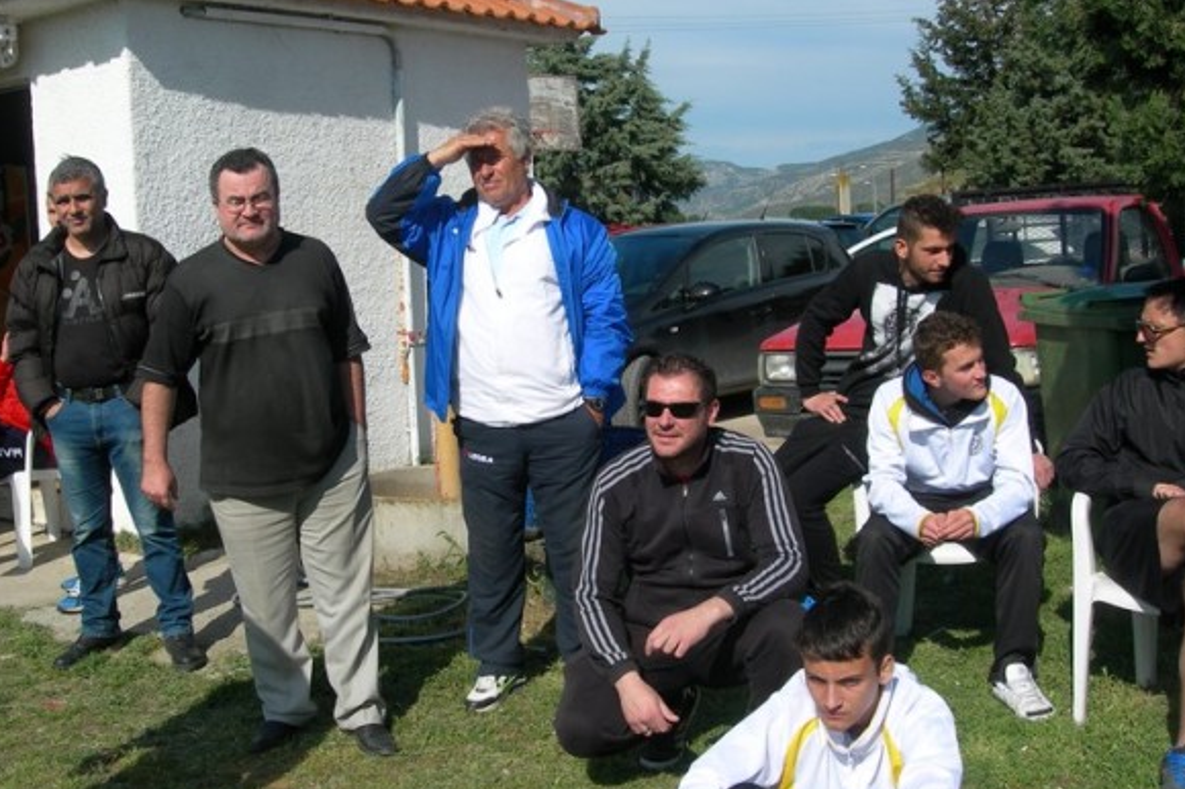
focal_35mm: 45
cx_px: 533
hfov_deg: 43.6
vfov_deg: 29.8
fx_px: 1480
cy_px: 373
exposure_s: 1/758
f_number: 4.8
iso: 50
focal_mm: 7.8
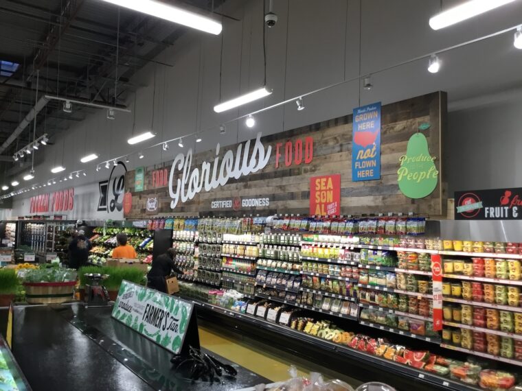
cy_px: 196
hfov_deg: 58.4
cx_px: 261
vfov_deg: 45.4
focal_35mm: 31
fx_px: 467
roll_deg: -1.1
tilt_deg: +3.7
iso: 25
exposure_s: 1/30
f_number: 2.4
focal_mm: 3.3
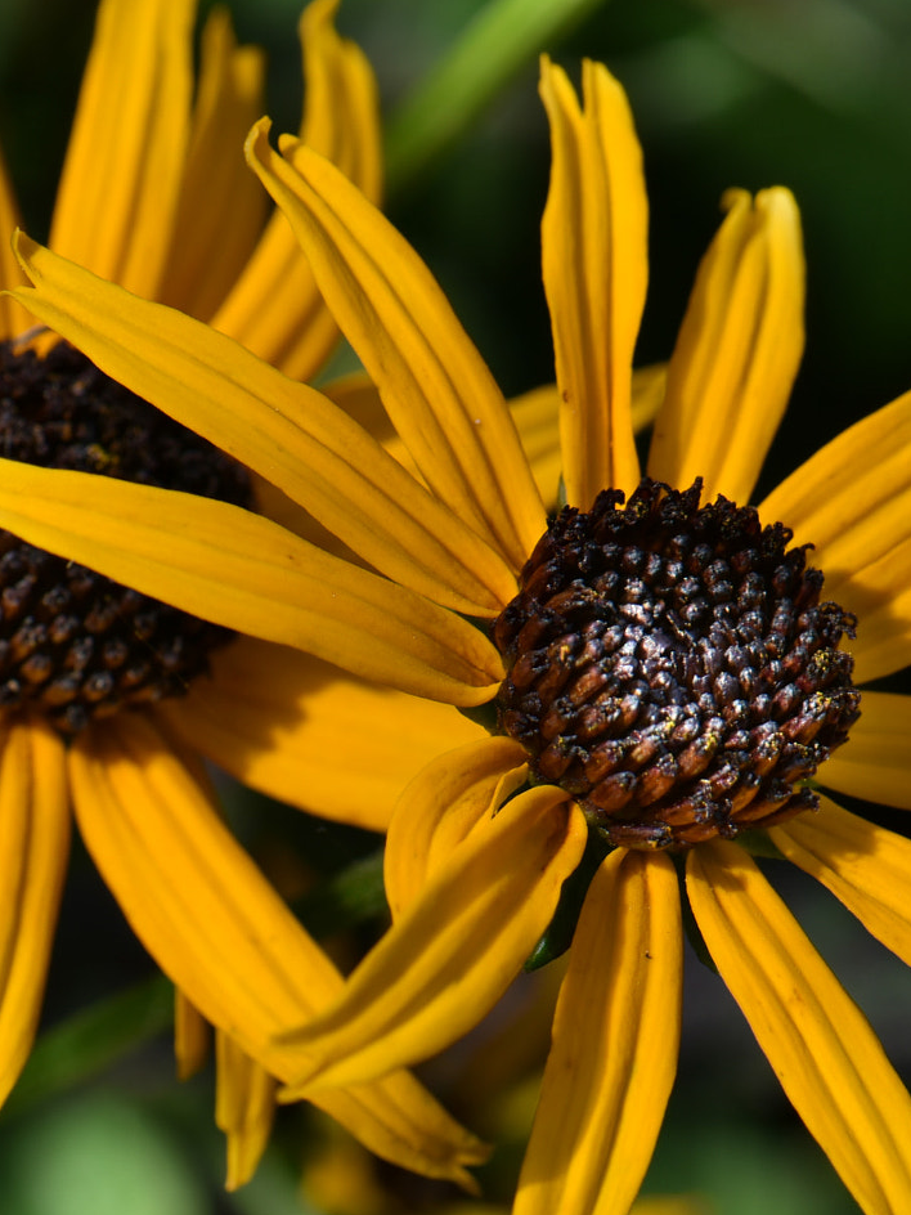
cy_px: 619
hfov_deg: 7.1
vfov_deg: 9.5
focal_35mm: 208
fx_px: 7292
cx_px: 290
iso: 100
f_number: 11
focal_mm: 85
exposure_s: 1/60
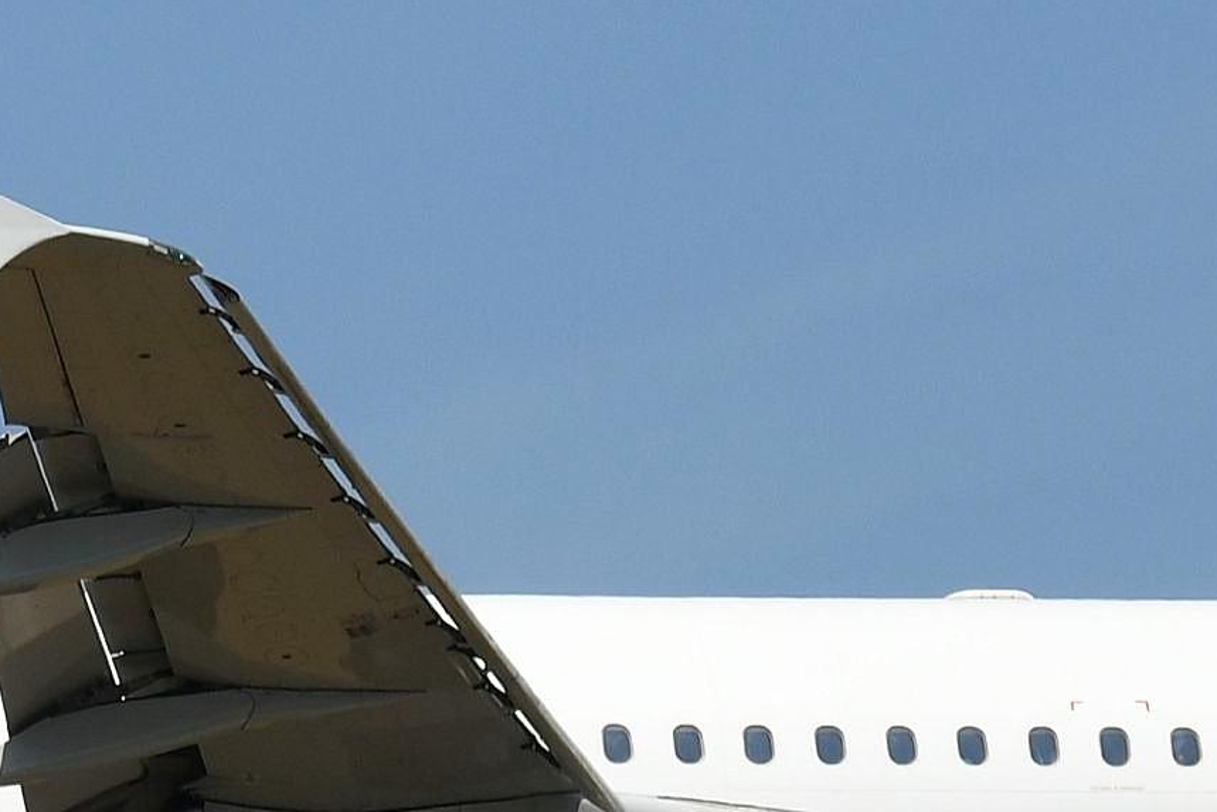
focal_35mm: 901
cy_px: 895
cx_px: -169
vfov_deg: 1.5
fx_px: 30462
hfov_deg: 2.3
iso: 200
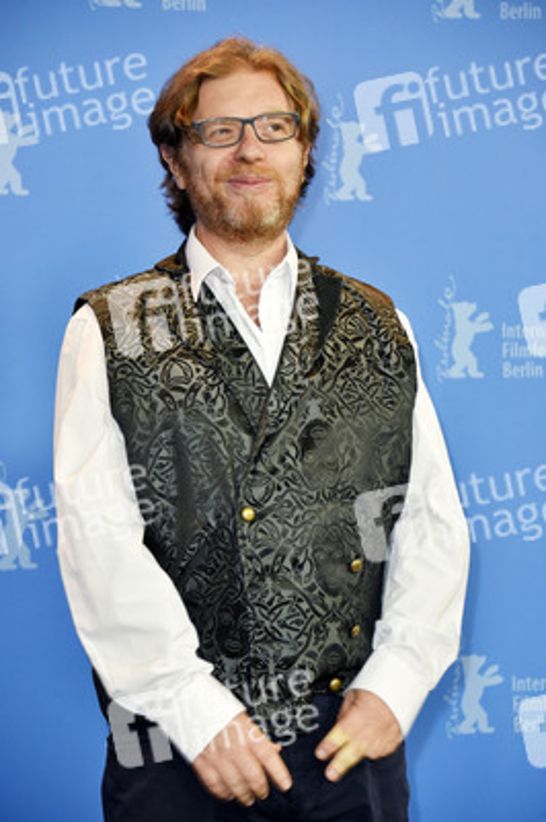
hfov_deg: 10.1
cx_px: 273
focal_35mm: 135
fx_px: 3076
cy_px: 411
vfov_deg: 15.2
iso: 640
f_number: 5.6
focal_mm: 135
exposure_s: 1/125
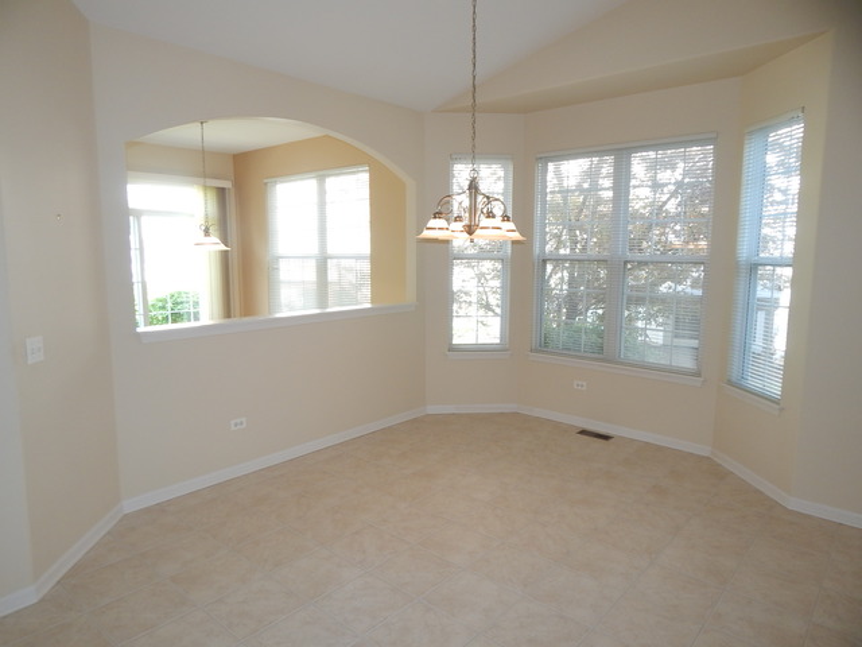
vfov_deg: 61.1
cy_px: 324
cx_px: 431
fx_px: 548
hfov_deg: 76.4
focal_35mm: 22
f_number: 3
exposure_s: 1/40
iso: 125
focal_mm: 4
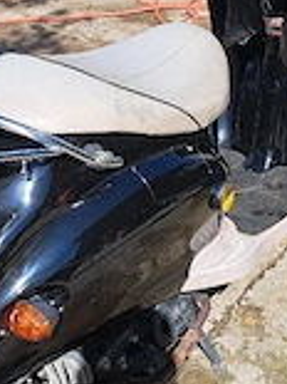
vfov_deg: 31.2
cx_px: 178
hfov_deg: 23.6
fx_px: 686
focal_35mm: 62
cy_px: 166
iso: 50
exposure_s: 1/1429
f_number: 1.8
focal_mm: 5.23
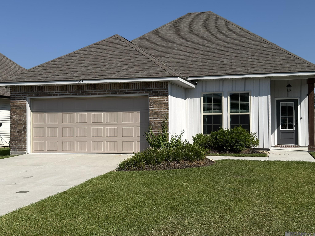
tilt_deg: -0.2
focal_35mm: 47
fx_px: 428
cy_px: 118
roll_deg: +0.0
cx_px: 158
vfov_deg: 30.9
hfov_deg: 40.4
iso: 64
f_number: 1.78
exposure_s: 1/8929
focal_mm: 6.76
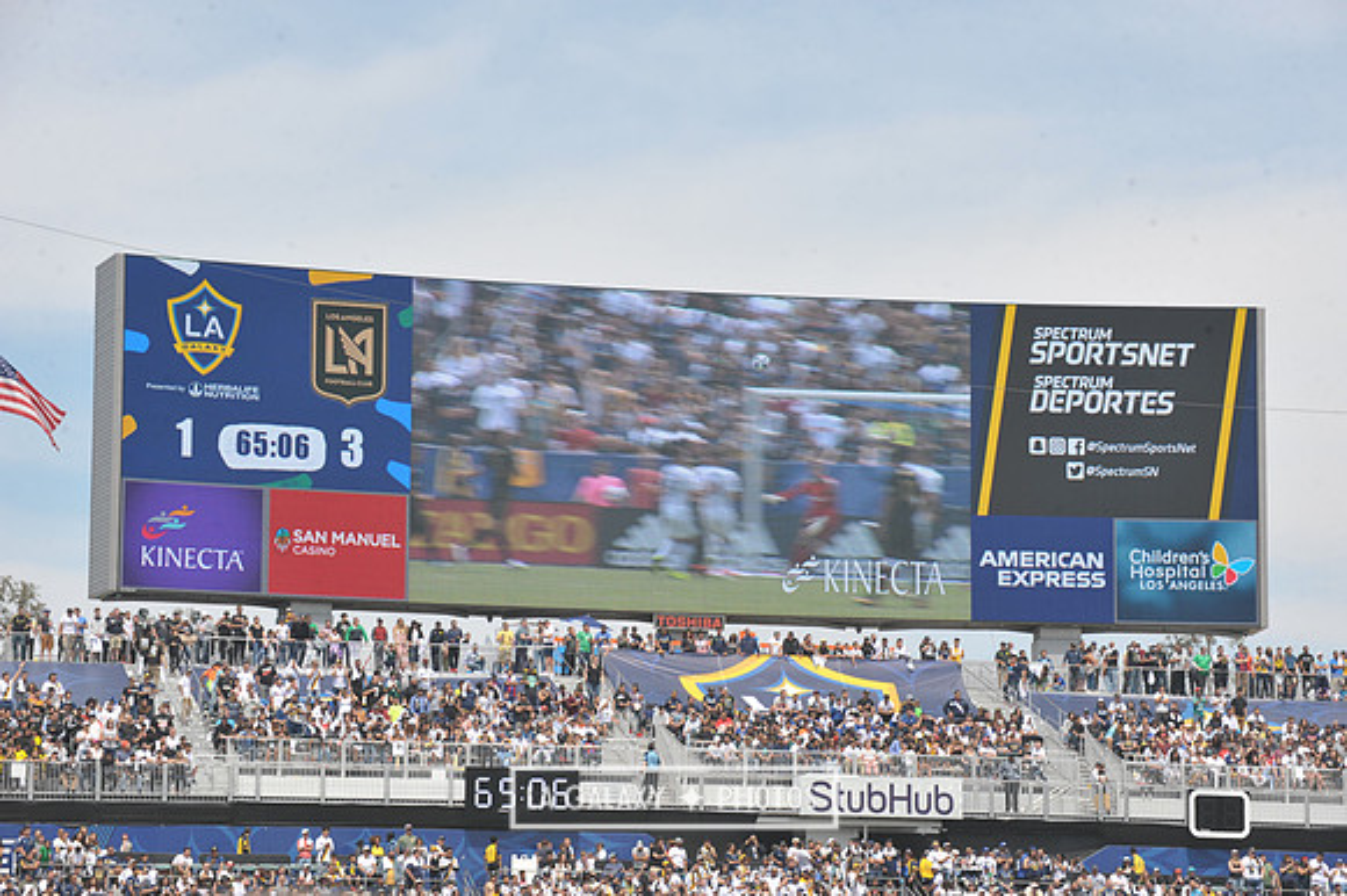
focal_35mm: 130
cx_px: 674
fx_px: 4861
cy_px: 448
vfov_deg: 10.5
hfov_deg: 15.8
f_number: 11
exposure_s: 1/500
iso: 320
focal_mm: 130
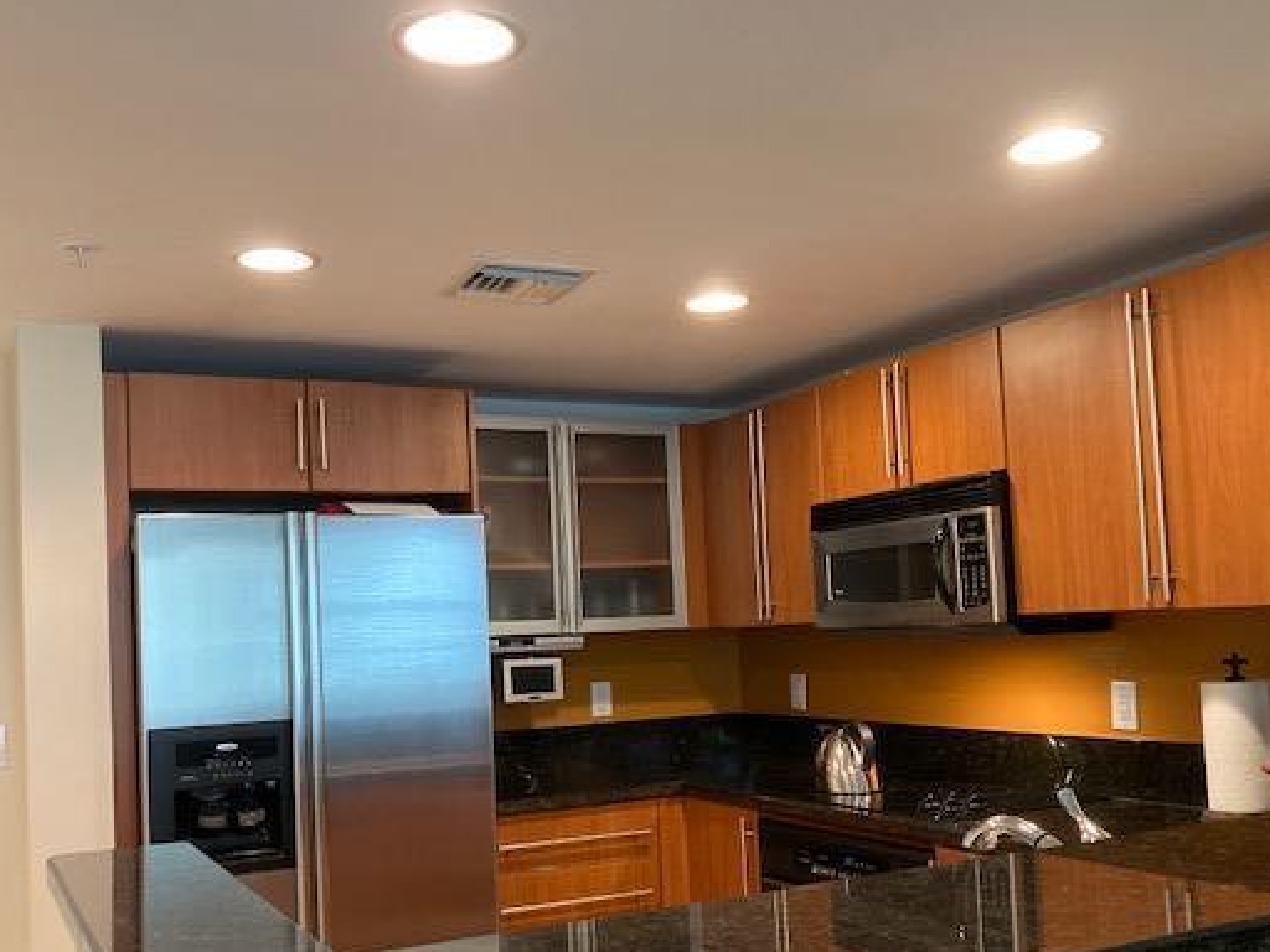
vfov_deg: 40.5
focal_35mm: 35
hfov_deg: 52.6
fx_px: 1284
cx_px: 610
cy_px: 585
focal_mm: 3.99
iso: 250
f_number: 1.8
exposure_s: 1/60
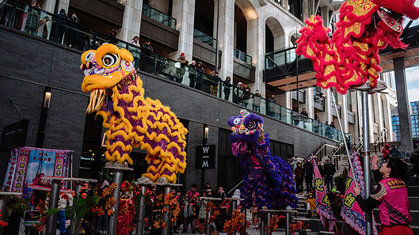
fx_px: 333
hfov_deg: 64.3
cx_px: 211
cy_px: 121
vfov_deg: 38.9
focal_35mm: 30
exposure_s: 1/250
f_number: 2.8
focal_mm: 16
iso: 160
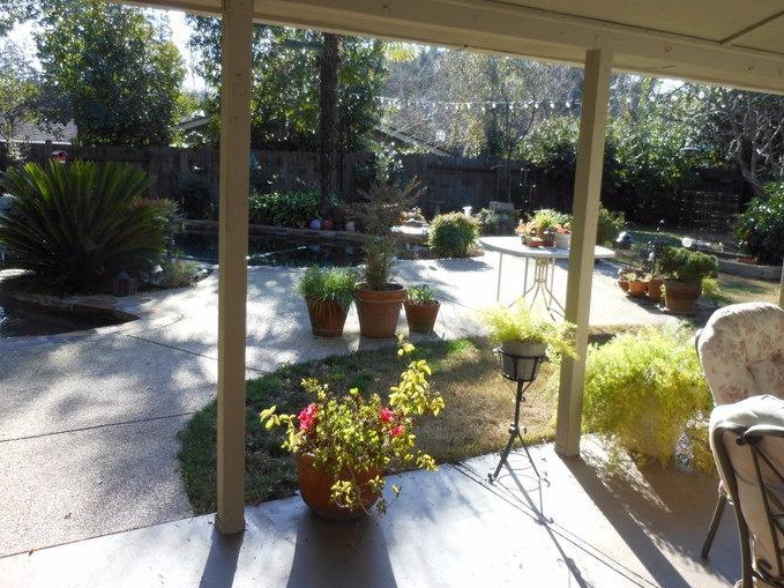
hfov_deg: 55.4
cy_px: 267
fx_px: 747
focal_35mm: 33
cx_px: 382
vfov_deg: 42.9
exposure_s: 1/160
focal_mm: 5
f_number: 3.7
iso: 80
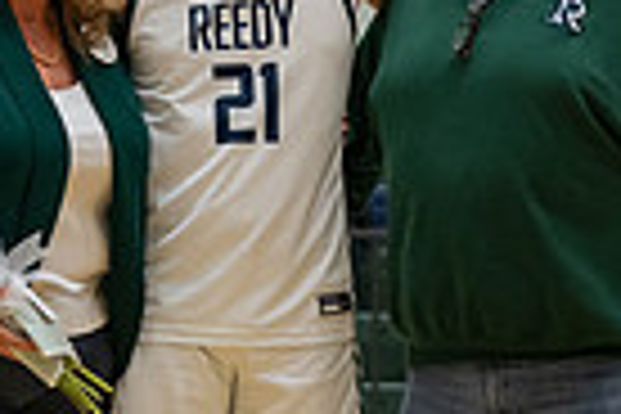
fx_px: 5088
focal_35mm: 295
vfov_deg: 4.7
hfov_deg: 7.0
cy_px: 209
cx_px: 243
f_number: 2.8
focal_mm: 70
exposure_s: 1/320
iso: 2500
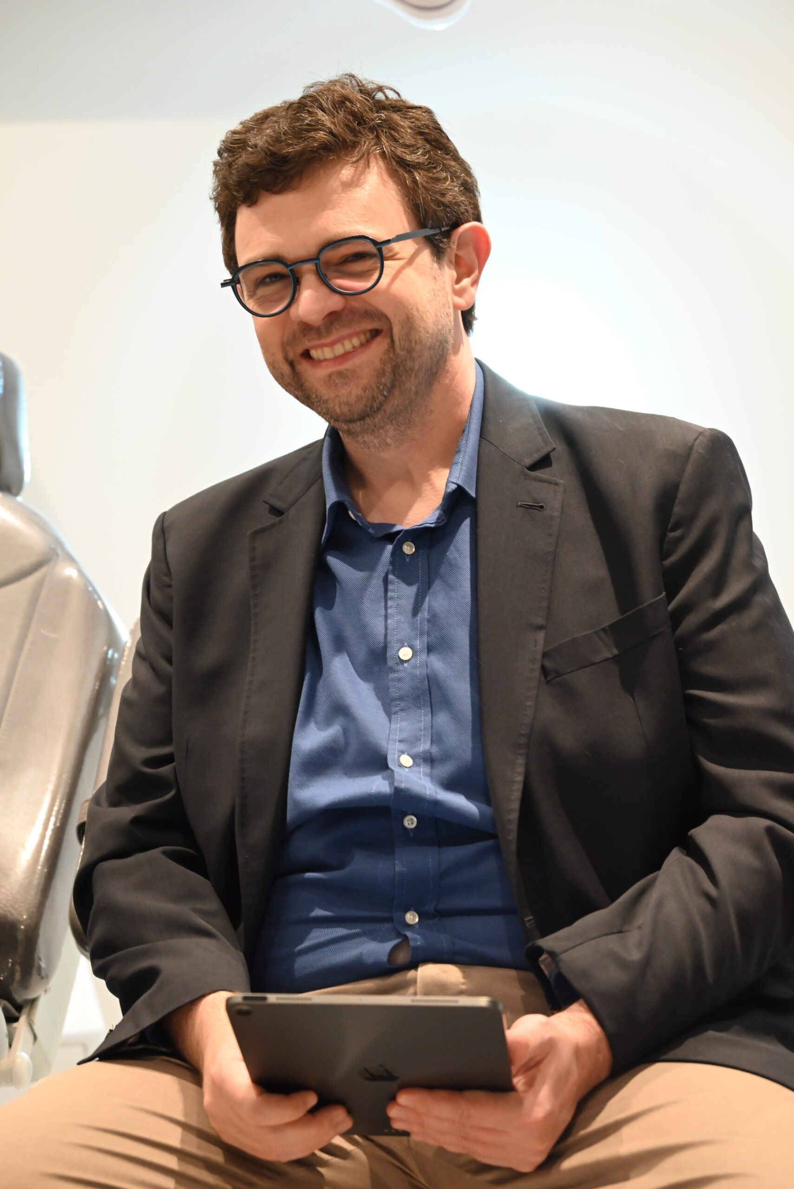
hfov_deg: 16.3
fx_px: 2776
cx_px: 397
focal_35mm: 84
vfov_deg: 24.2
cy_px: 594
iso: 4000
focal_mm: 84
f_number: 6.3
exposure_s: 1/60
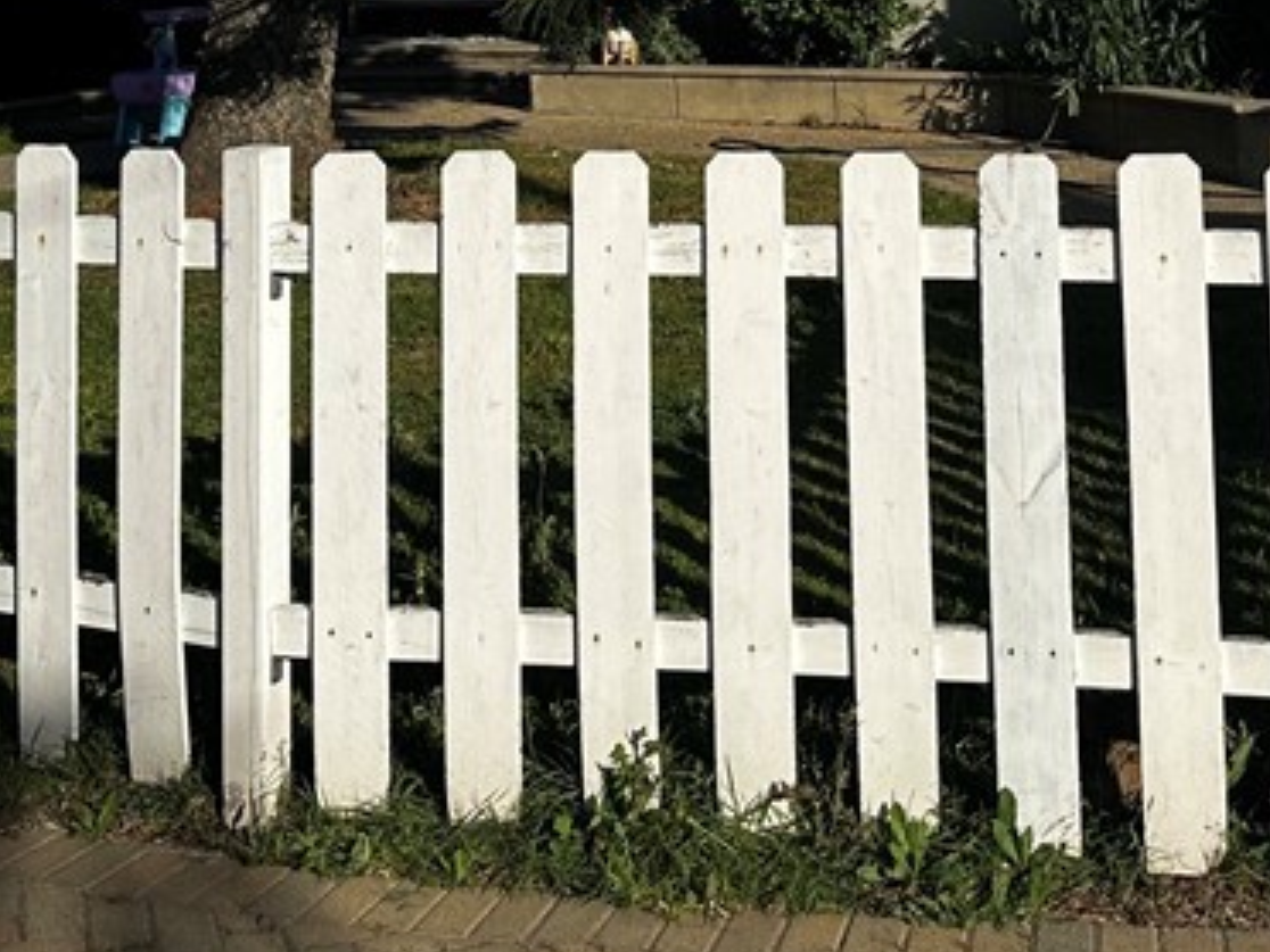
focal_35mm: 66
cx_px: 813
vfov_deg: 20.5
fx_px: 2421
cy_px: -259
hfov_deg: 29.2
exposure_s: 1/6211
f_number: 1.78
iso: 80
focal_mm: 6.86
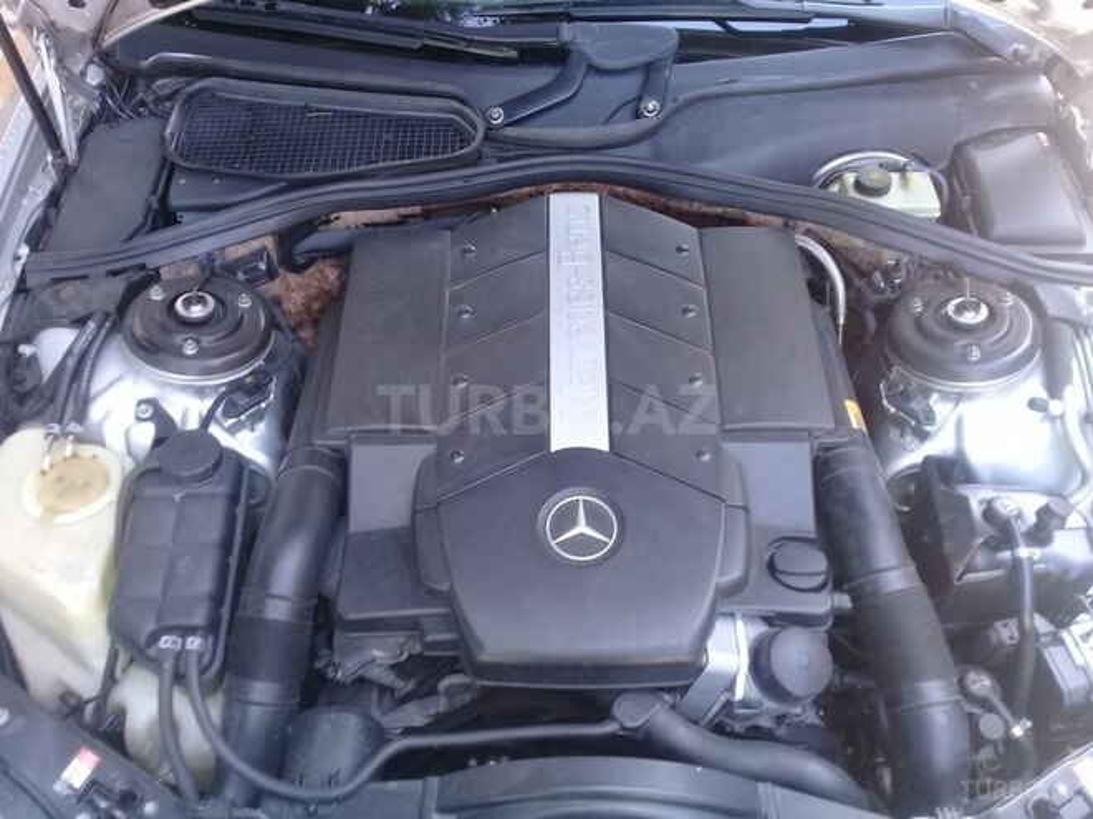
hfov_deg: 58.4
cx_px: 546
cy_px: 410
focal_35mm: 31
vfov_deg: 45.4
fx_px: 979
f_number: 2.2
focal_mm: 3.3
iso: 50
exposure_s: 1/33
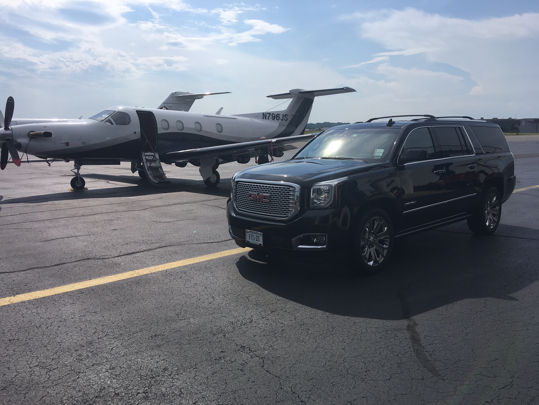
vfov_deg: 48.2
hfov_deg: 61.7
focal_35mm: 29
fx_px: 452
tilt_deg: -8.0
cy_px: 202
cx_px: 270
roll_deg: -0.5
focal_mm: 4.15
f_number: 2.2
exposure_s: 1/4049
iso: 25
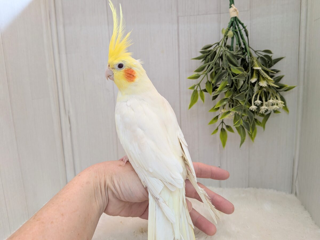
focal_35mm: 24
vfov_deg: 56.8
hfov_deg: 71.6
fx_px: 222
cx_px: 160
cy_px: 120
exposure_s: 1/100
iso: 52
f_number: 1.7
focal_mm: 4.53
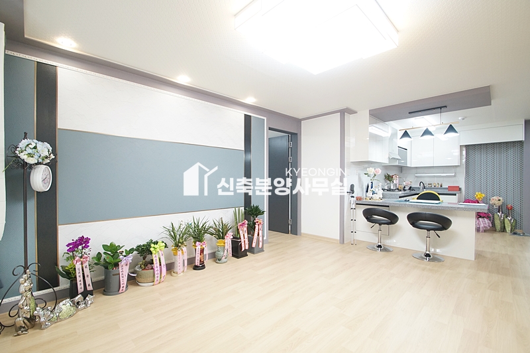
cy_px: 176
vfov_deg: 77.2
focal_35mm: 15
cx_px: 265
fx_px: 221
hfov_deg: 100.4
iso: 800
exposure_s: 1/50
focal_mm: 10
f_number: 5
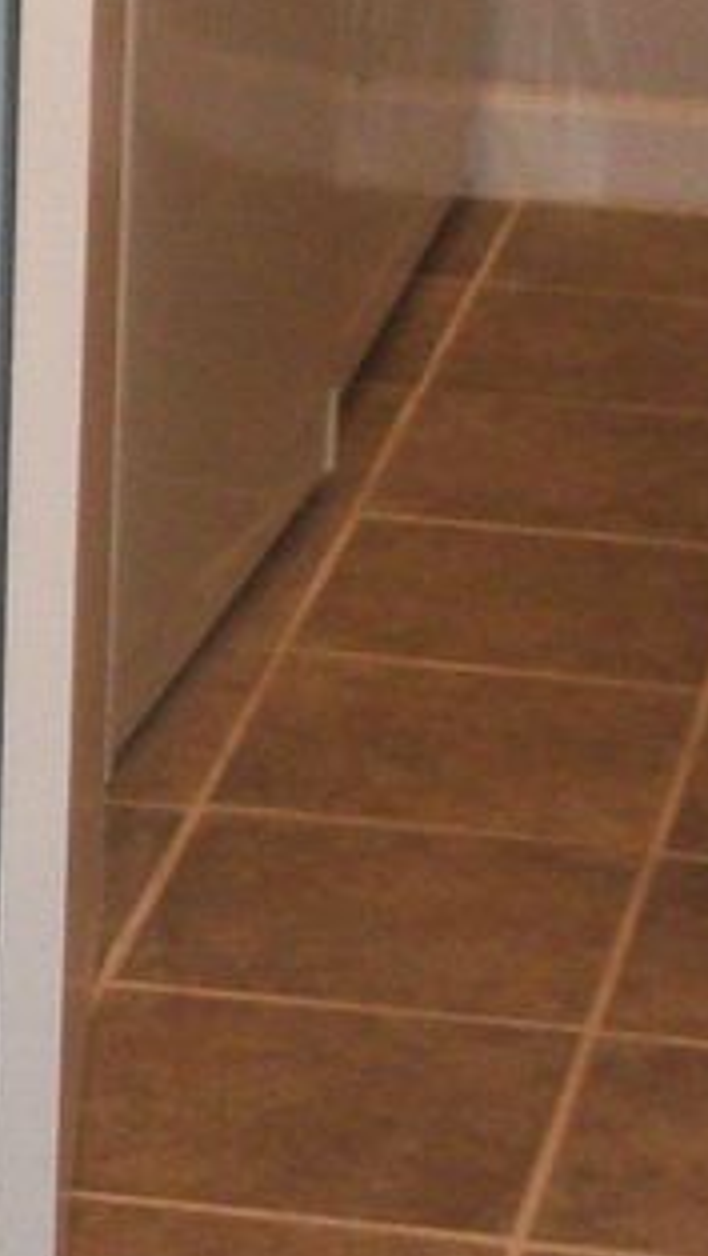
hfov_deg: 6.6
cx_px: -160
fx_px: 6064
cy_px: 306
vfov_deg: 11.8
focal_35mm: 182
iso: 160
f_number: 3.1
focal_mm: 6.3
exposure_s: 1/40
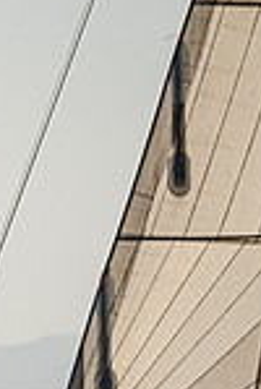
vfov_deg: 1.6
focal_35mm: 1272
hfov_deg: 1.1
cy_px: 322
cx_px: -635
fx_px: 13768
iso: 400
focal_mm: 250
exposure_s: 1/8000
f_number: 5.6
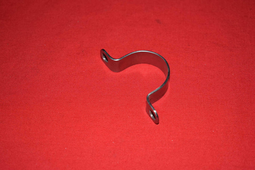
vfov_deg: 19.0
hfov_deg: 28.1
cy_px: 85
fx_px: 510
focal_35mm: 72
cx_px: 128
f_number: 5.3
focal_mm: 48
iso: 400
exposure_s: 1/200
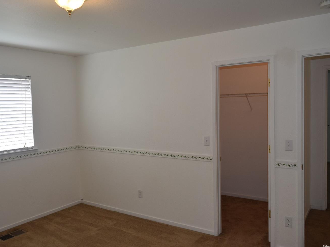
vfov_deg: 46.8
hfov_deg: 59.9
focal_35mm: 30
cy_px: 123
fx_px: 286
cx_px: 157
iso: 500
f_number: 5.6
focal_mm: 18
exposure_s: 1/125
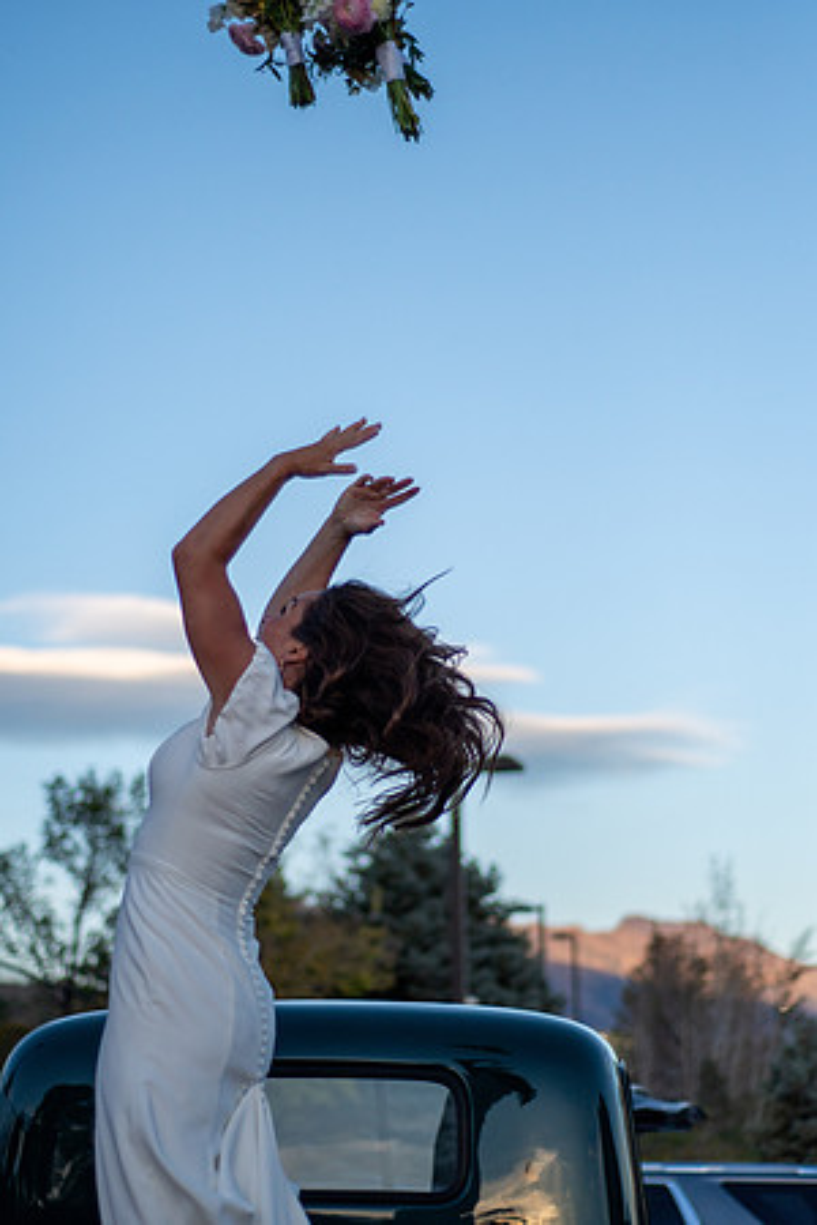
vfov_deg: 27.0
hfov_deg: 18.2
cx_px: 408
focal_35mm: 75
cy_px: 612
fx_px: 2553
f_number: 1.8
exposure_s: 1/8000
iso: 200
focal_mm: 50
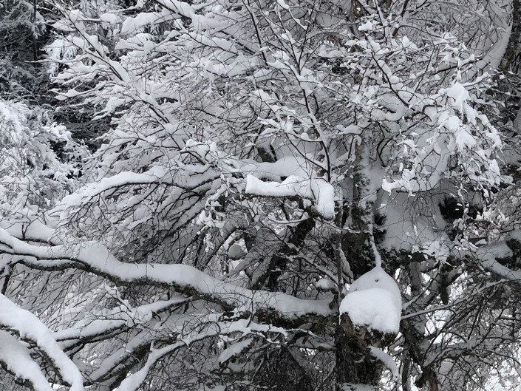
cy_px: 304
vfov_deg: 12.5
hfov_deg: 16.4
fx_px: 1776
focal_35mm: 118
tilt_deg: +8.3
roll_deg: -1.0
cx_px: 492
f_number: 2.4
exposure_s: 1/50
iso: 25
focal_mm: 6
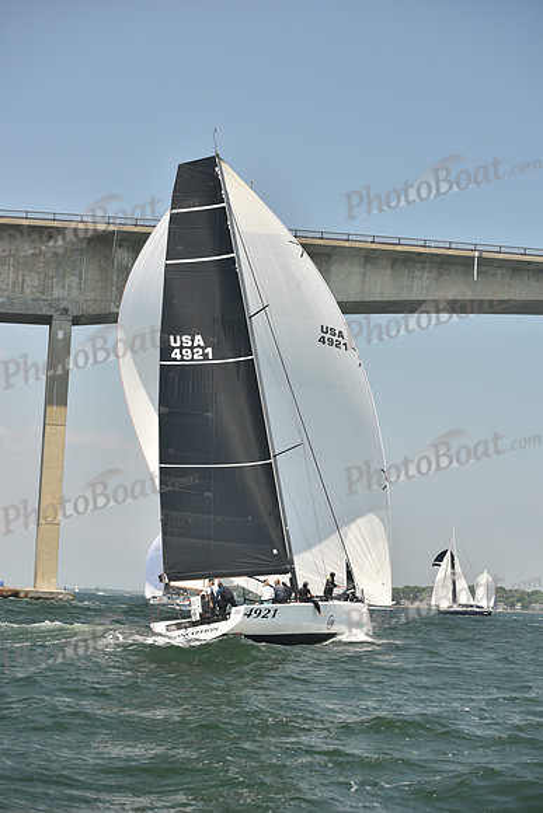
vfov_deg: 28.8
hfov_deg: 19.5
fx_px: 1583
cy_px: 406
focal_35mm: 70
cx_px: 272
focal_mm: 70
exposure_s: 1/640
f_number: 5
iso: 250
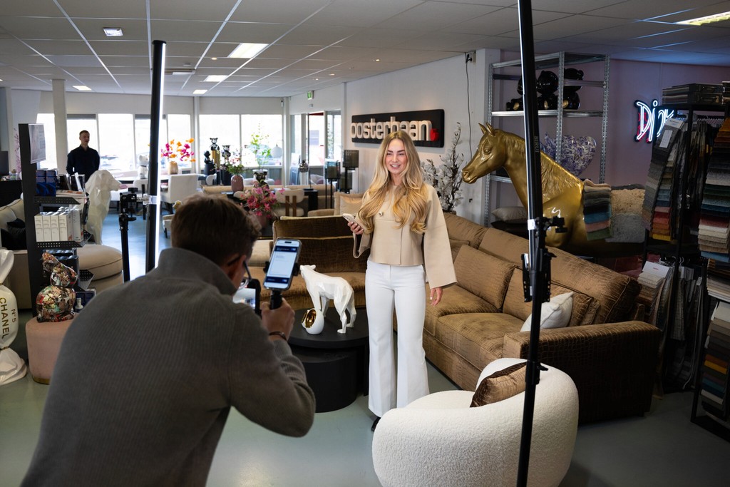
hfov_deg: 62.4
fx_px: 601
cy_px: 237
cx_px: 321
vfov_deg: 44.1
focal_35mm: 30
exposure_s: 1/250
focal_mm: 24
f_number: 2.8
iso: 500
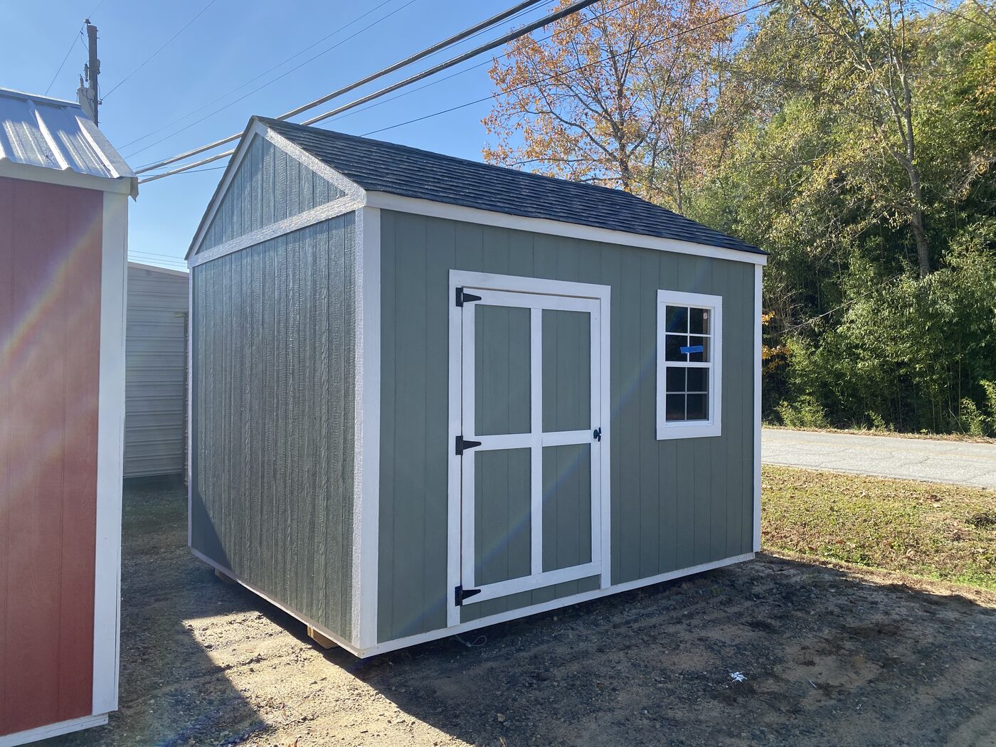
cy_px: 374
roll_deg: -0.7
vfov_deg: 53.1
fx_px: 748
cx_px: 498
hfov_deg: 67.3
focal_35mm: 26
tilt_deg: +0.2
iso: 32
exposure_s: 1/1377
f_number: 1.8
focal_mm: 4.25
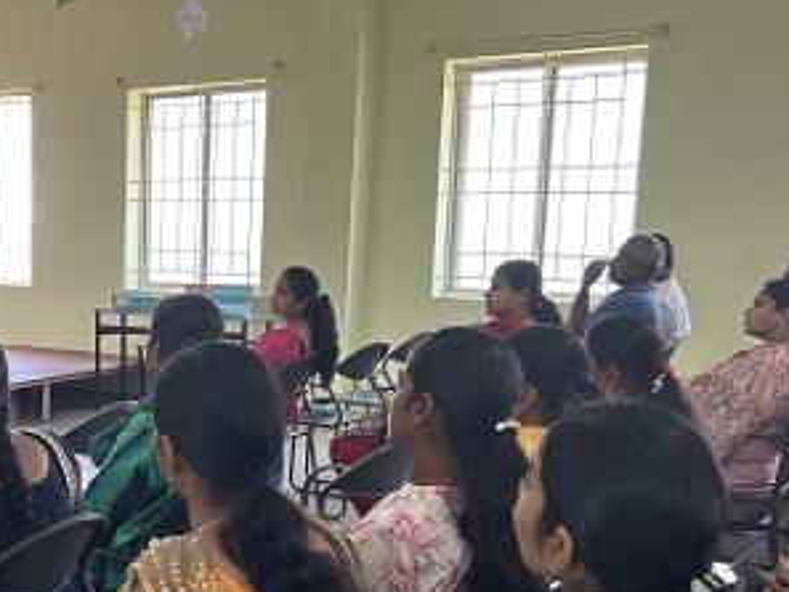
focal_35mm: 56
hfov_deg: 32.1
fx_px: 1277
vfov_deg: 25.8
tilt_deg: -9.6
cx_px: 32
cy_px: 435
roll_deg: +1.0
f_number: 1.5
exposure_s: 1/100
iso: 125
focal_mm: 5.7
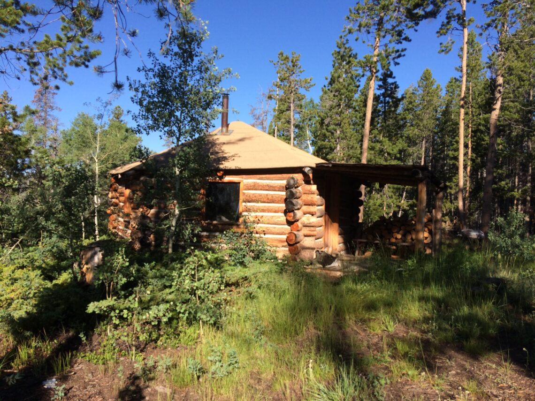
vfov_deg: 46.8
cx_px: 268
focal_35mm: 30
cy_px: 200
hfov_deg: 60.0
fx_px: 464
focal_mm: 4.12
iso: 32
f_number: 2.2
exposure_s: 1/1109
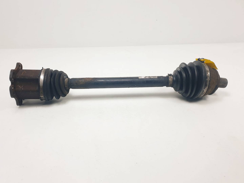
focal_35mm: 26
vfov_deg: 53.1
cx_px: 122
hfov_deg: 67.3
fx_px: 183
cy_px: 92
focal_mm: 4.3
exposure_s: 1/304
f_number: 2.4
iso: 50
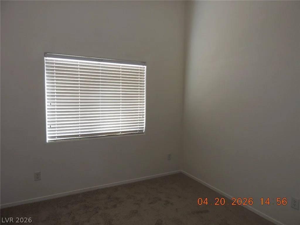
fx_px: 208
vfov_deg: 56.8
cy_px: 112
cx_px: 150
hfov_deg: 71.6
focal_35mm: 24
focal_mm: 4.3
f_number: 3.3
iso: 140
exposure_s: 1/30
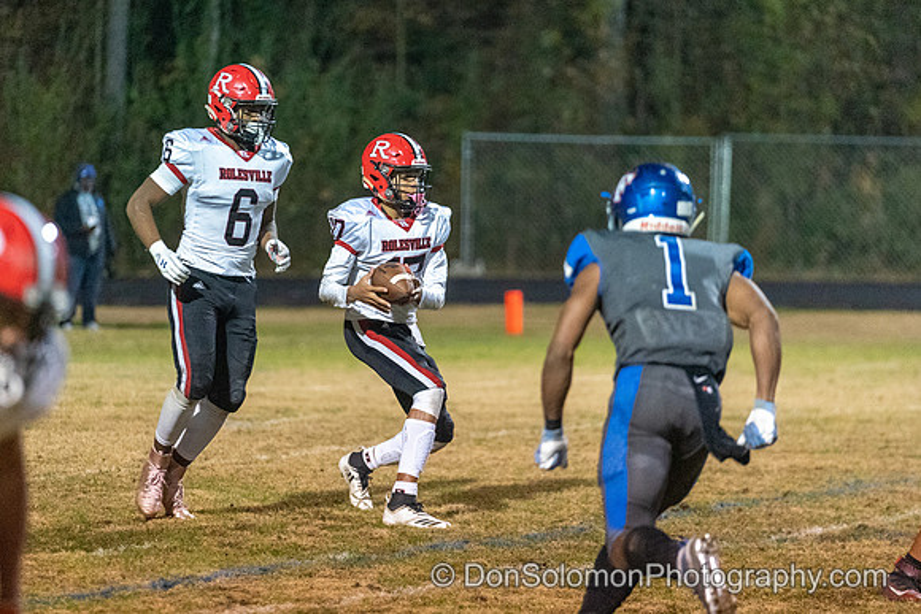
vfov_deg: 6.3
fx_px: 5623
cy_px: 293
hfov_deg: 9.4
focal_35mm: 220
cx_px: 413
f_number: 2.8
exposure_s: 1/800
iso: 8000
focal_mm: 187
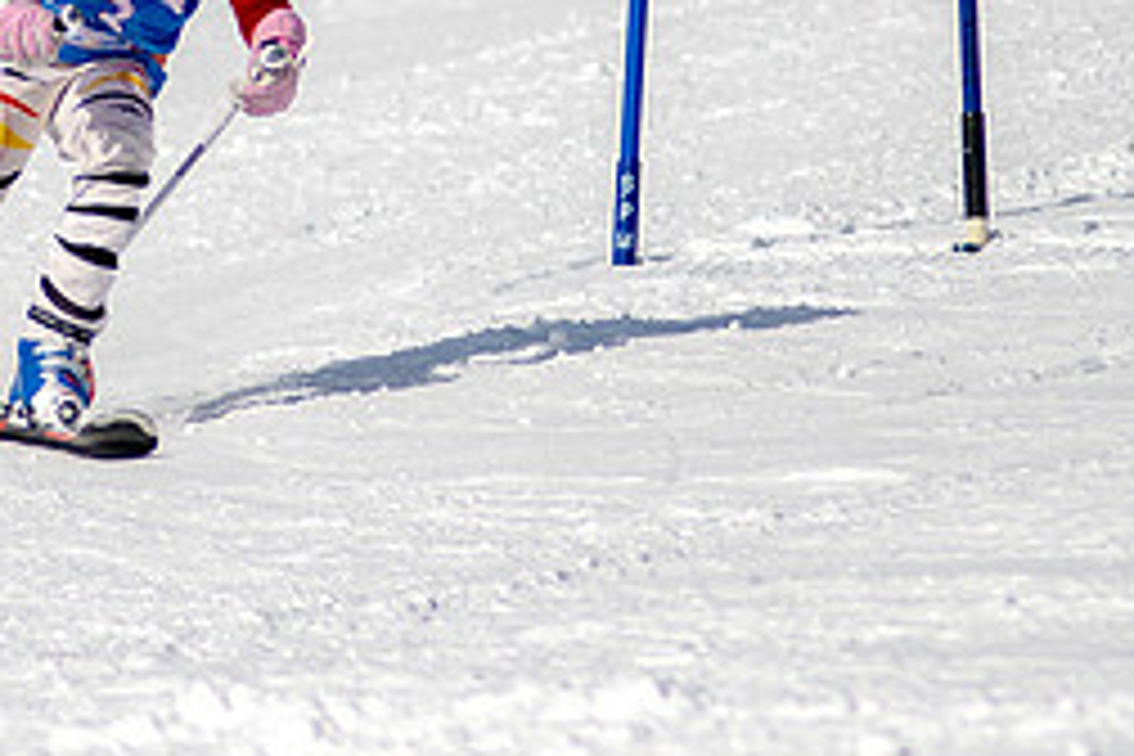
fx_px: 43971
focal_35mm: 1396
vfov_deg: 1.0
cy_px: -20
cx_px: 296
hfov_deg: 1.5
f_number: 2.8
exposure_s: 1/6400
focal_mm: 300
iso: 100
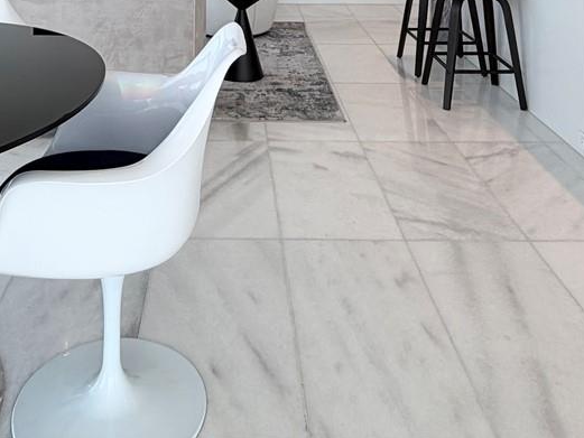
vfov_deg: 27.6
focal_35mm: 43
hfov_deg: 43.6
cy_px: -142
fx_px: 726
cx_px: 232
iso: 20
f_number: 2.2
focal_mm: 2.22
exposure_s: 1/120
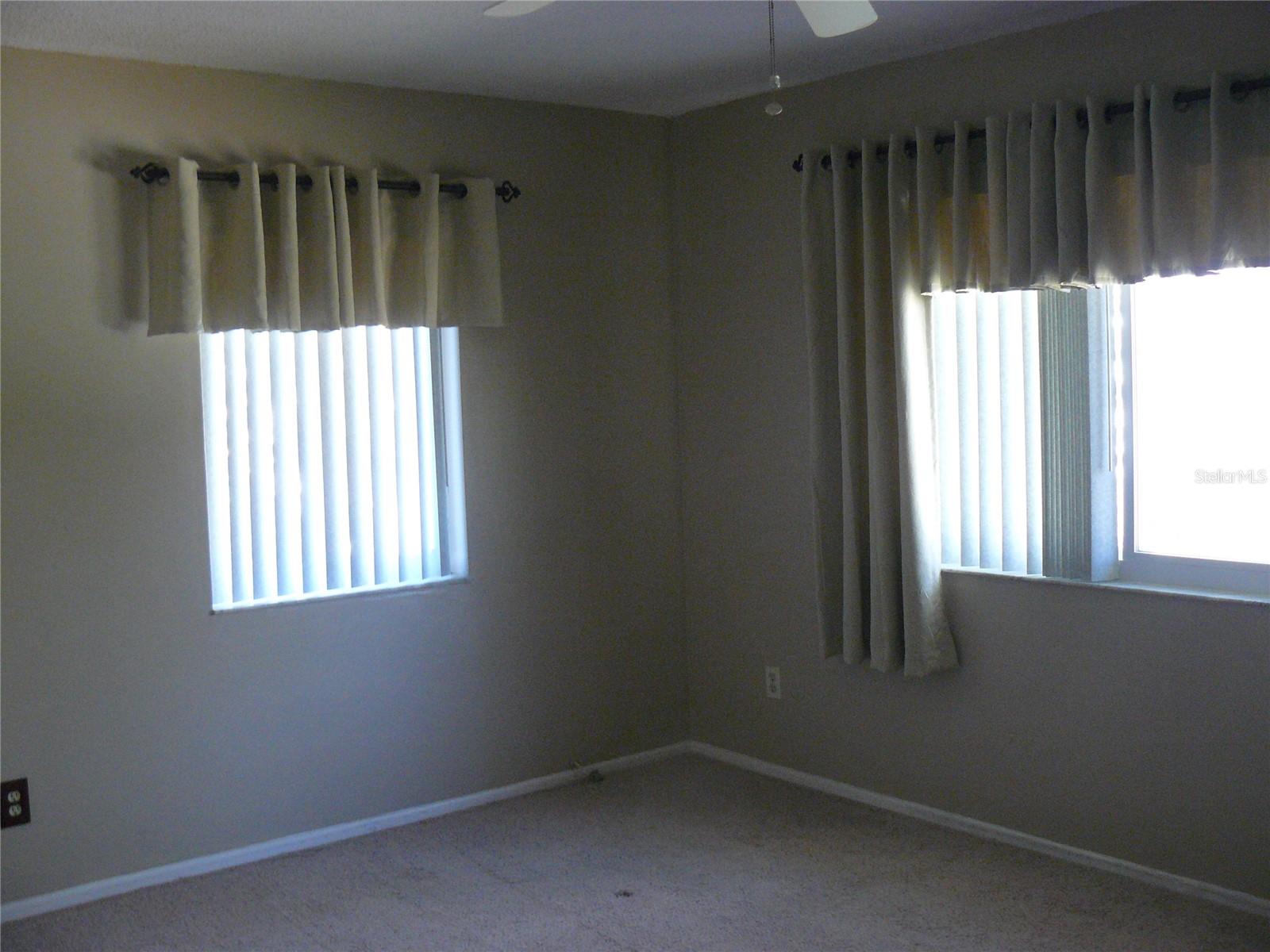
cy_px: 476
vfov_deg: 39.7
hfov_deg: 51.4
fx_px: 1321
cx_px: 635
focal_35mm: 36
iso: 320
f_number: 2.8
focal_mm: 6
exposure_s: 1/30
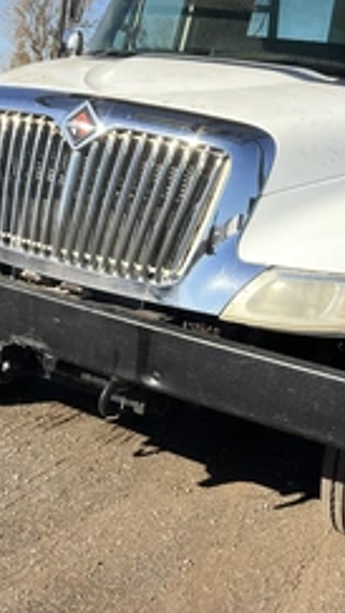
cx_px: 126
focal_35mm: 52
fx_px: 844
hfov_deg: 23.0
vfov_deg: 39.8
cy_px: 341
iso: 25
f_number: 1.8
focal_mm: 3
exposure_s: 1/1342
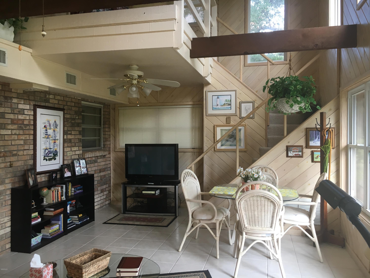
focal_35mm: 29
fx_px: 310
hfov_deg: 61.7
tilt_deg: -1.0
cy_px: 139
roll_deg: -0.2
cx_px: 185
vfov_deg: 48.2
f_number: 2.2
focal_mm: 4.15
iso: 50
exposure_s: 1/30
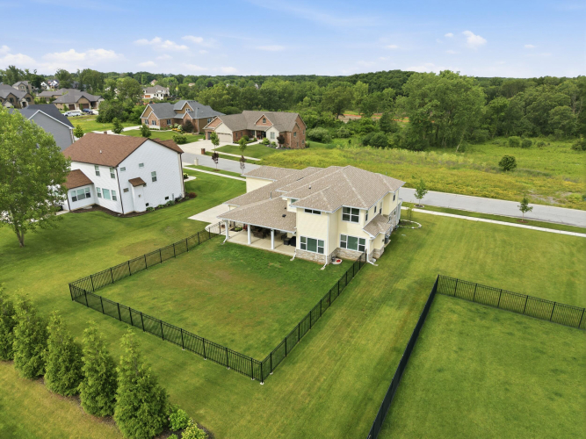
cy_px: 220
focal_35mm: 24
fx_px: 406
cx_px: 293
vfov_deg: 56.8
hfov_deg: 71.6
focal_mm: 8.7
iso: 200
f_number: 1.8
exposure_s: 1/3200
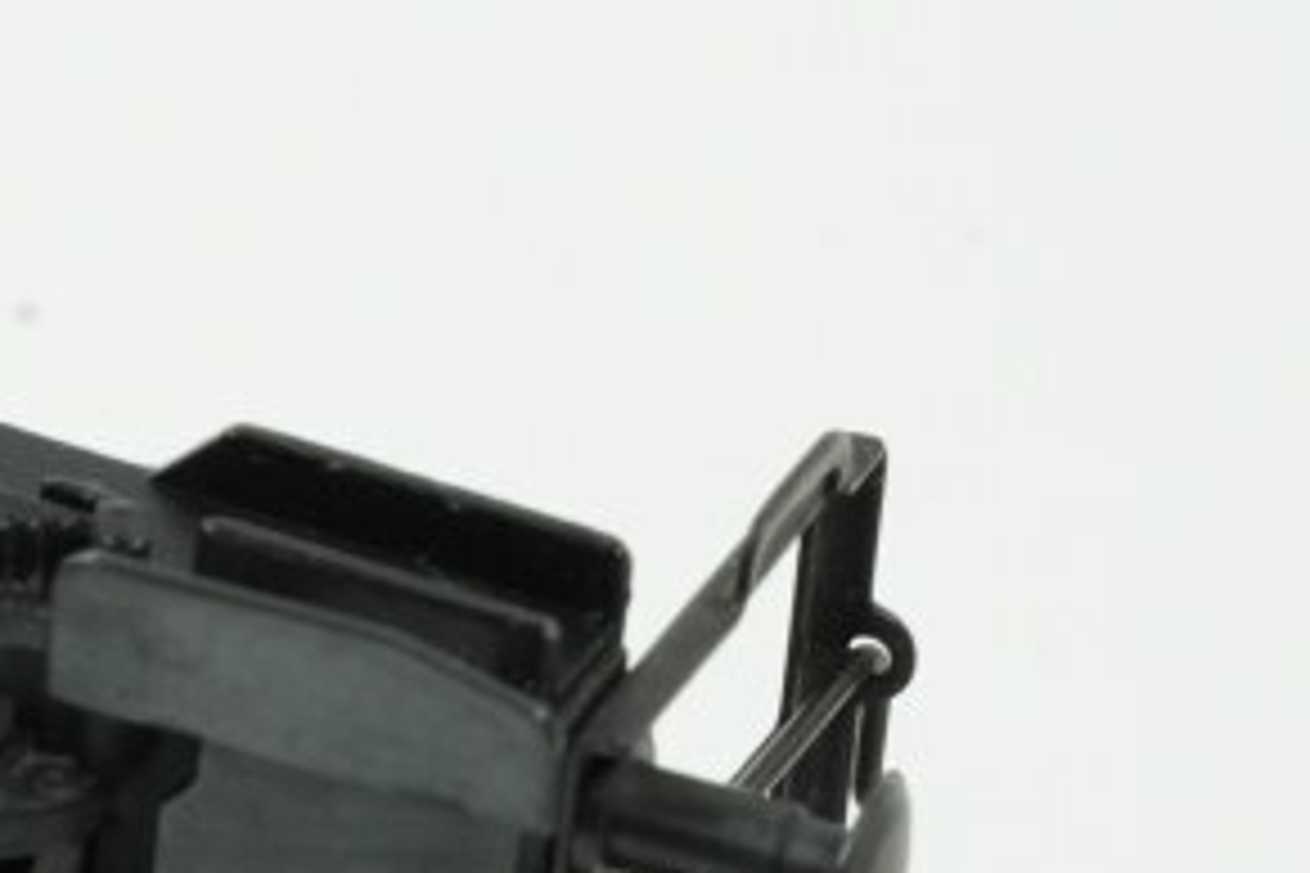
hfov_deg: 5.1
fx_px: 14409
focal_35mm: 396
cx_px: -1233
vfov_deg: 3.5
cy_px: 1015
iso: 2500
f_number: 16
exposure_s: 1/30
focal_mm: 90
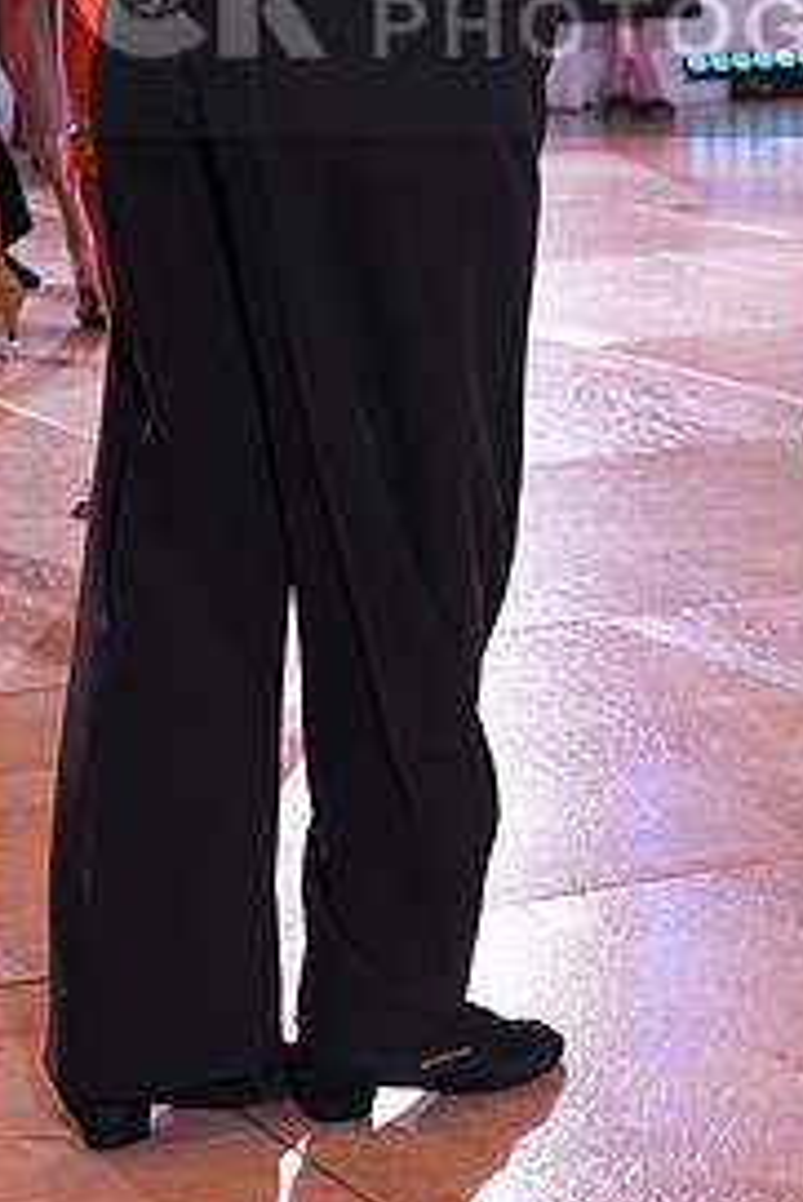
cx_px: 641
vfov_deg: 16.4
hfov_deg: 11.2
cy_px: -9
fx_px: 4076
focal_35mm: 122
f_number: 5
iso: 3200
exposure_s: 1/400
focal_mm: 57
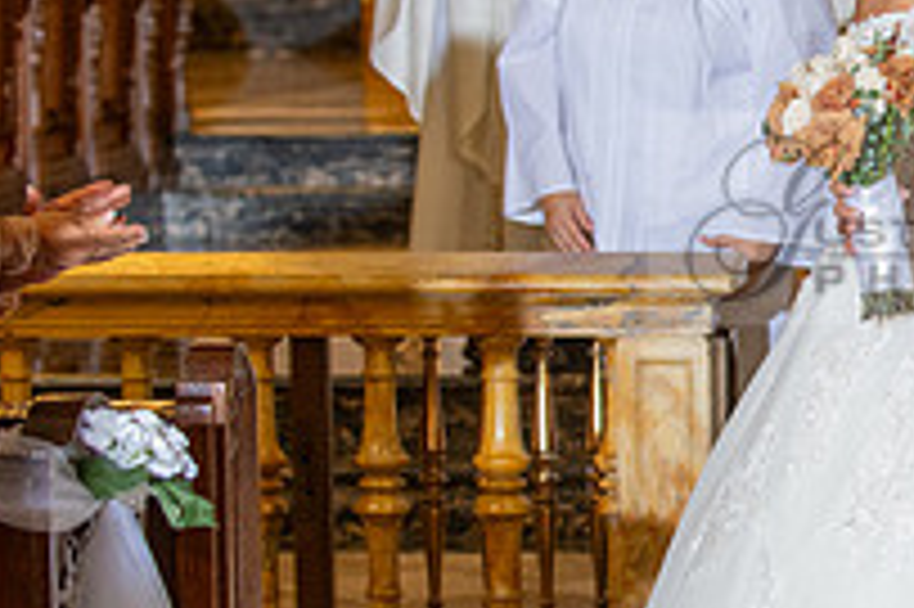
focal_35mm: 200
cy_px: 218
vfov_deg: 6.9
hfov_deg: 10.2
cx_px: 1040
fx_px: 5074
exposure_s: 1/160
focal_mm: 70
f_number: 3.2
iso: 1000
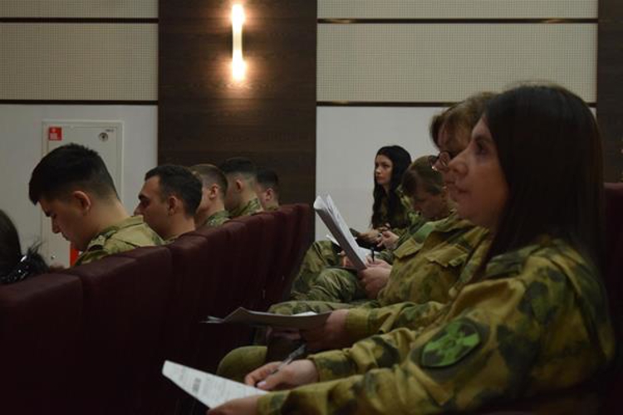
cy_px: 208
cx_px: 312
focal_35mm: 82
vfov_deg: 16.6
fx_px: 1428
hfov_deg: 24.6
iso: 3200
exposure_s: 1/100
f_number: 5.6
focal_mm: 55
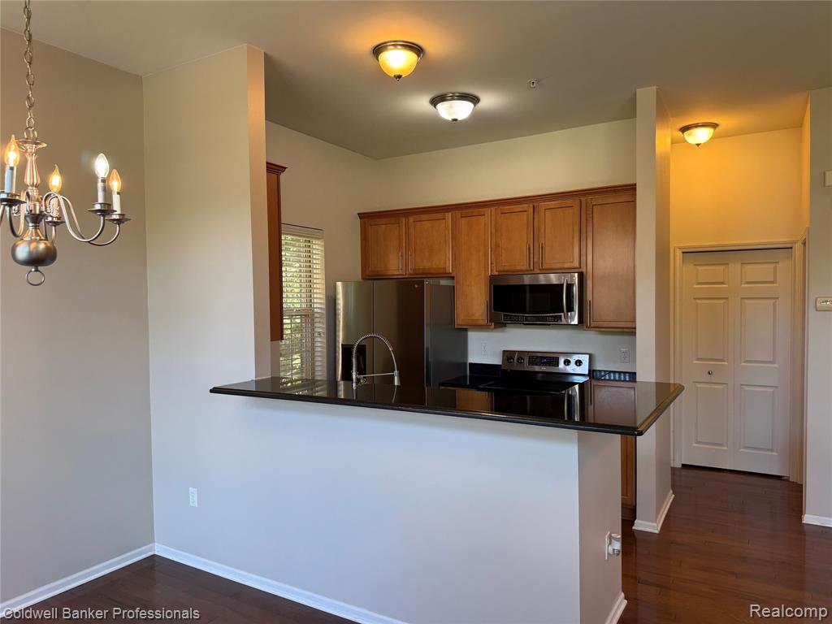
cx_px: 416
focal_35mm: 24
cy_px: 312
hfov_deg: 71.6
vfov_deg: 56.8
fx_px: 577
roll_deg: +0.5
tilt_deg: -2.2
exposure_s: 1/120
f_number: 1.78
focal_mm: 6.76
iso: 125
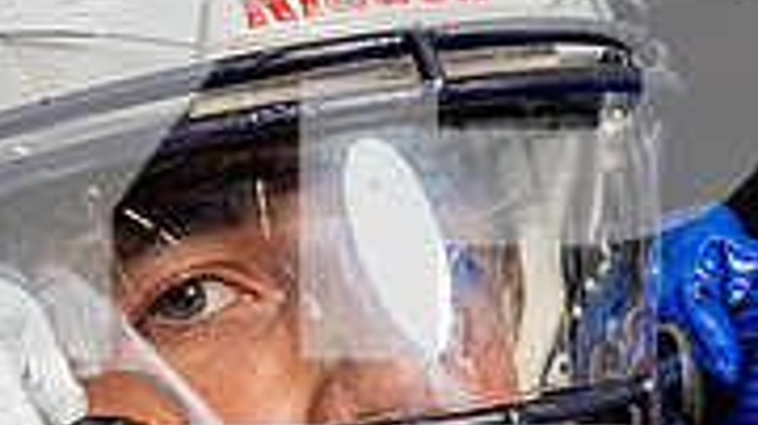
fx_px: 2451
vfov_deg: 9.6
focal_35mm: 122
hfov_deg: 17.5
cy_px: 643
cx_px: 214
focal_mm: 32
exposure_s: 1/250
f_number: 5.6
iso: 250
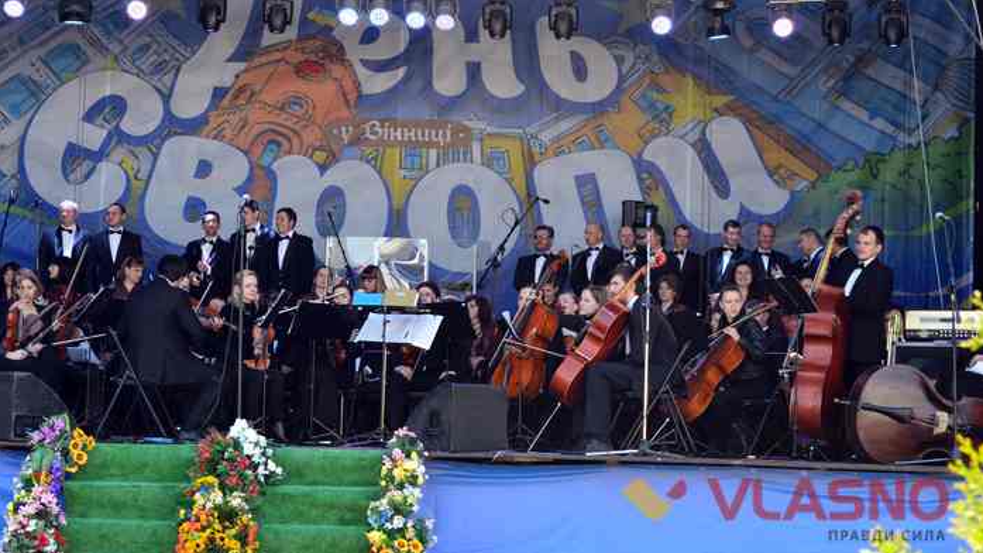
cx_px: 491
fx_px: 2255
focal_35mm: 87
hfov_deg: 24.6
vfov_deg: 14.0
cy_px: 257
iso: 400
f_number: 10
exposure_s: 1/60
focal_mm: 55
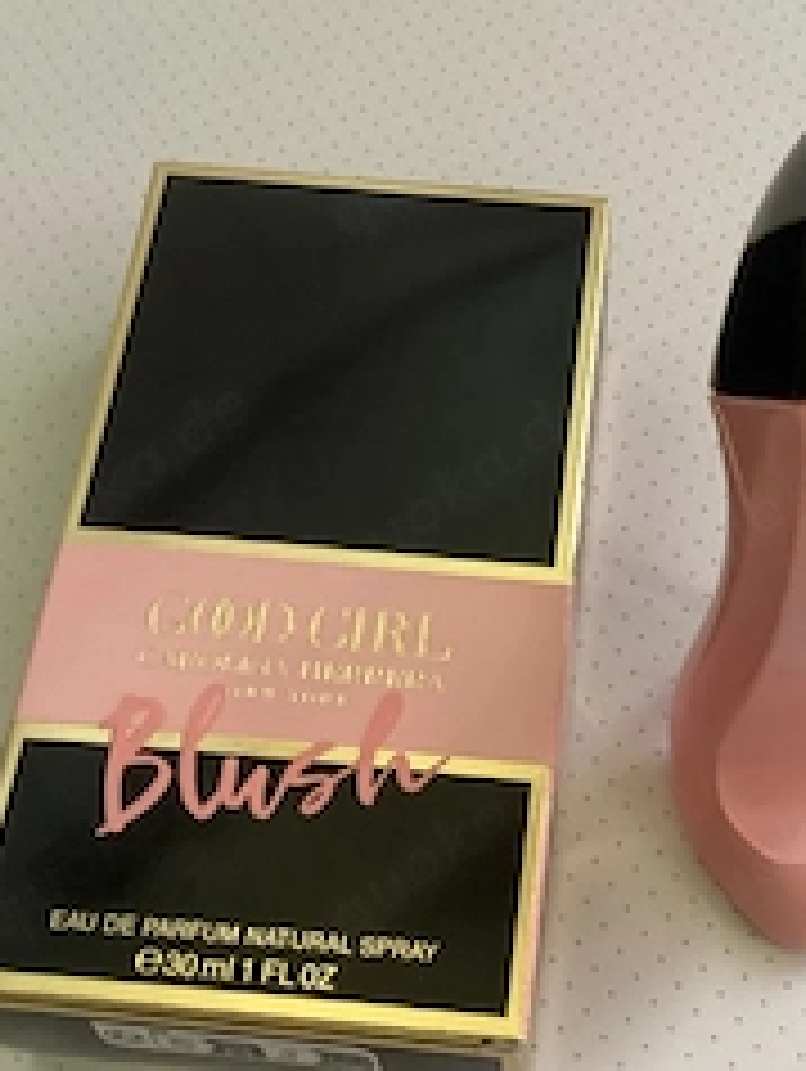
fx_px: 1611
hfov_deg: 27.8
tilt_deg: -63.4
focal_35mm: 52
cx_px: 558
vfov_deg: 36.8
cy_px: 536
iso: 320
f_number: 2.4
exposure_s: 1/50
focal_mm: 3.3
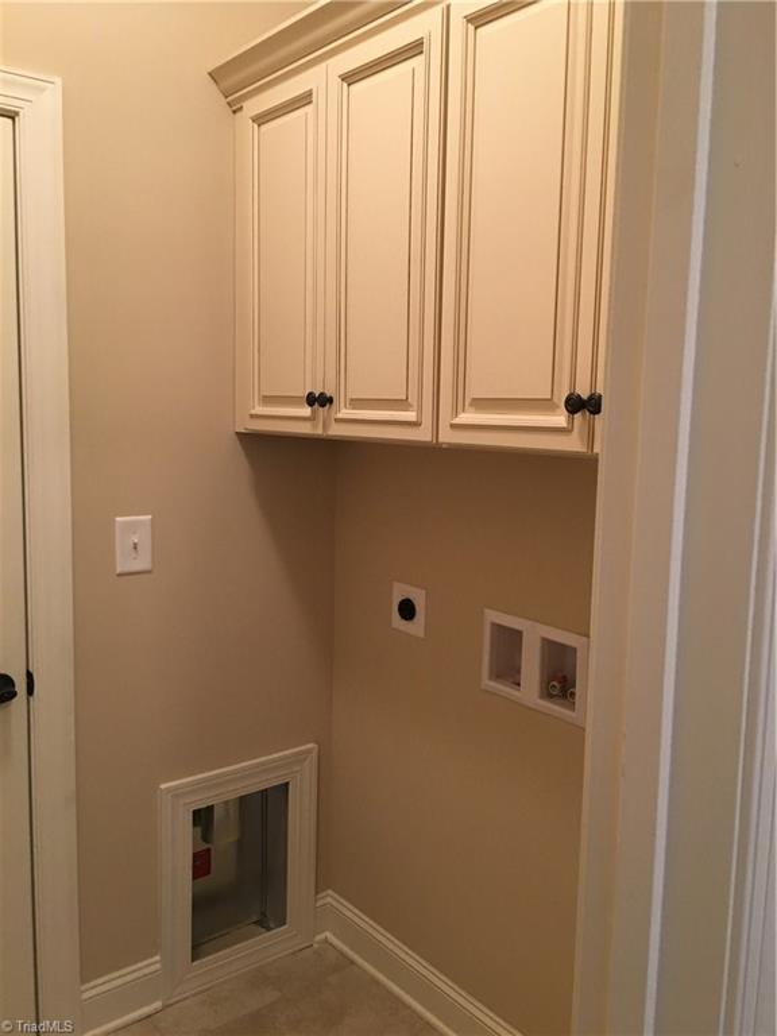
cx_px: 388
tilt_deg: -4.9
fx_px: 868
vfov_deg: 61.7
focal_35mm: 29
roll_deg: -1.1
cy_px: 518
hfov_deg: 48.2
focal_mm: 4.15
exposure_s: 1/15
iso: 64
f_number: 2.2
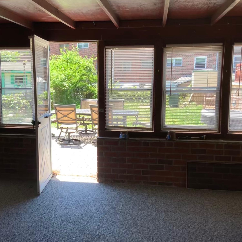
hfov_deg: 47.1
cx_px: 103
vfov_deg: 47.2
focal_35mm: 35
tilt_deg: -8.1
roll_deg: -1.2
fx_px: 277
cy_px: 123
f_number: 1.8
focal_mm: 3
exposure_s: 1/1377
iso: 16
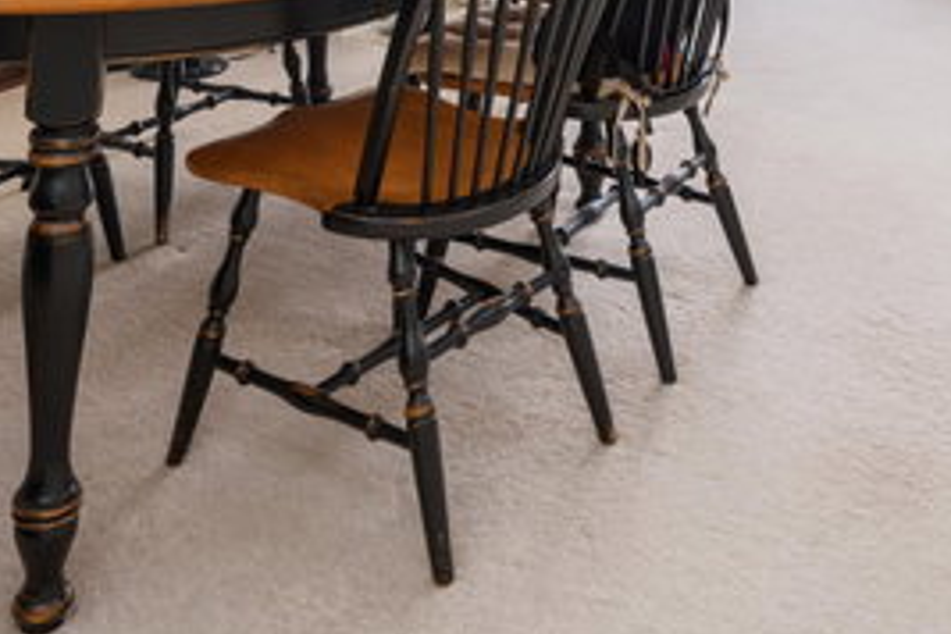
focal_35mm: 51
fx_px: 1347
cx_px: 534
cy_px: -278
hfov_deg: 38.8
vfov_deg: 22.4
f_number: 8
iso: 320
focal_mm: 17
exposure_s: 1/5
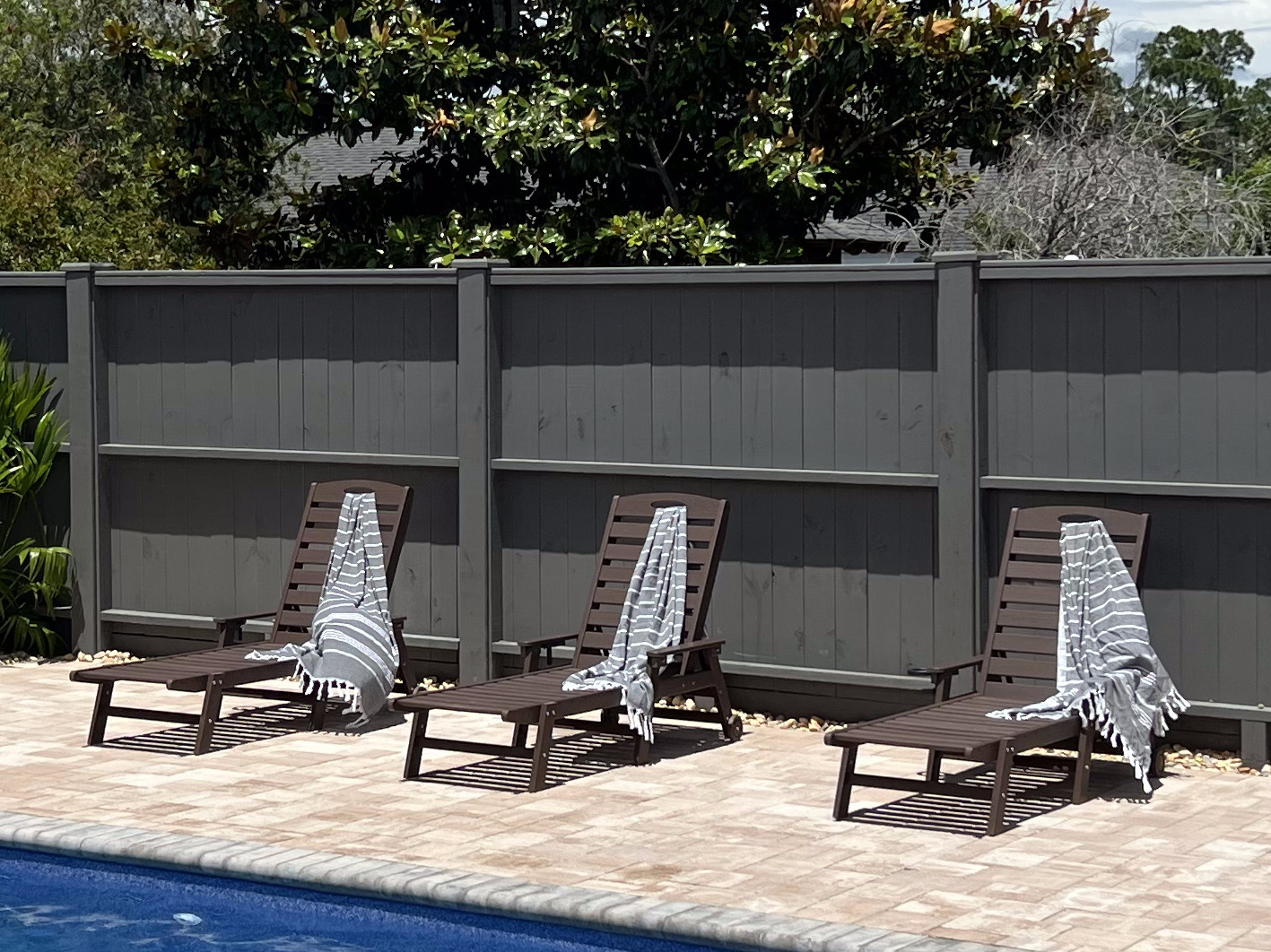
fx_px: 2716
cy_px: 416
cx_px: 481
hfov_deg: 26.3
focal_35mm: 74
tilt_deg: -2.2
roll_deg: +0.3
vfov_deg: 19.9
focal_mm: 5.7
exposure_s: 1/6579
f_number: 1.5
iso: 50
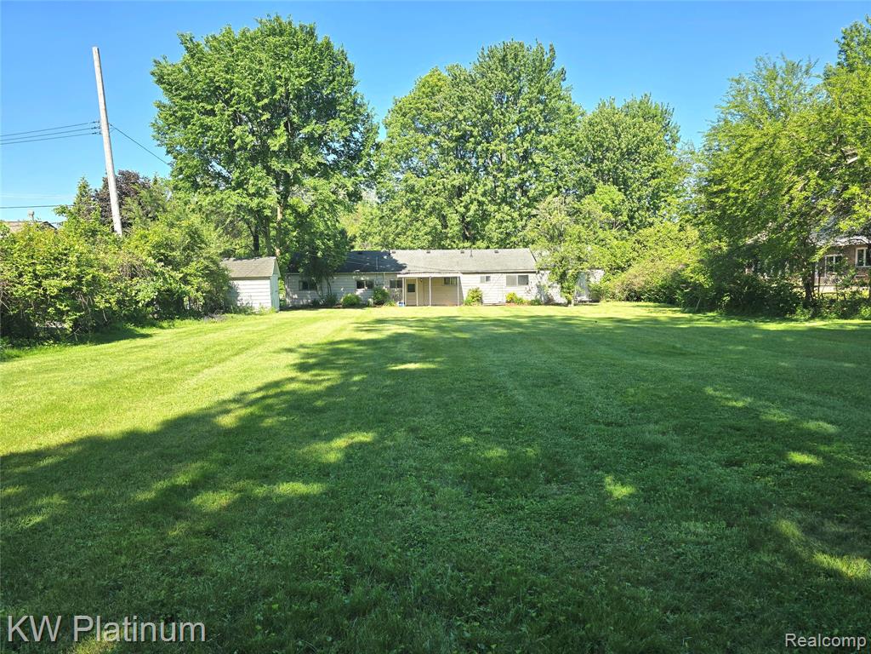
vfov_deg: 58.9
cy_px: 327
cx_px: 436
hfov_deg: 73.9
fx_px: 579
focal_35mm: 23
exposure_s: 1/294
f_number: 1.7
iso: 12
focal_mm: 6.3
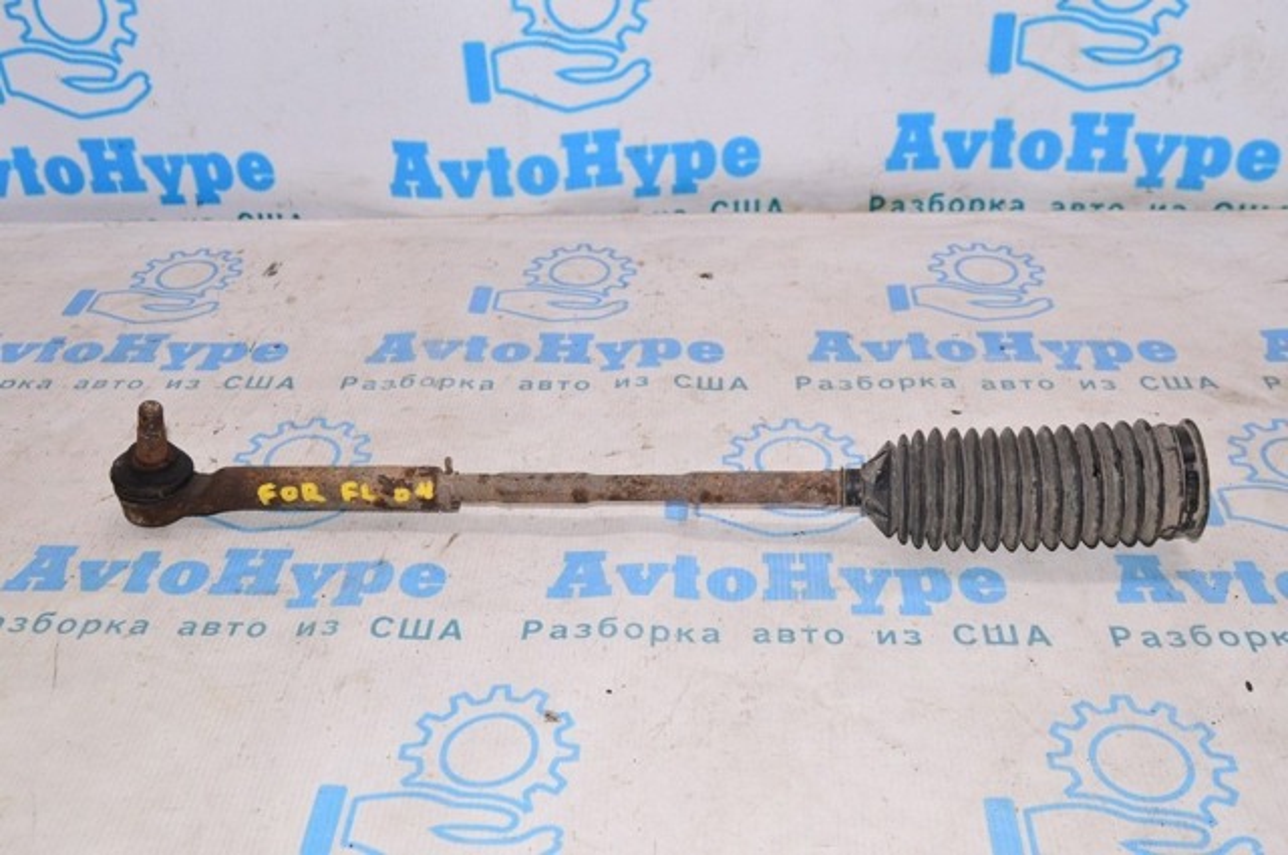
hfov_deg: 51.3
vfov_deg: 35.4
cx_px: 644
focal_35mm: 38
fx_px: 1340
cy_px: 428
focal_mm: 25
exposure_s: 1/200
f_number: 8
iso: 1600
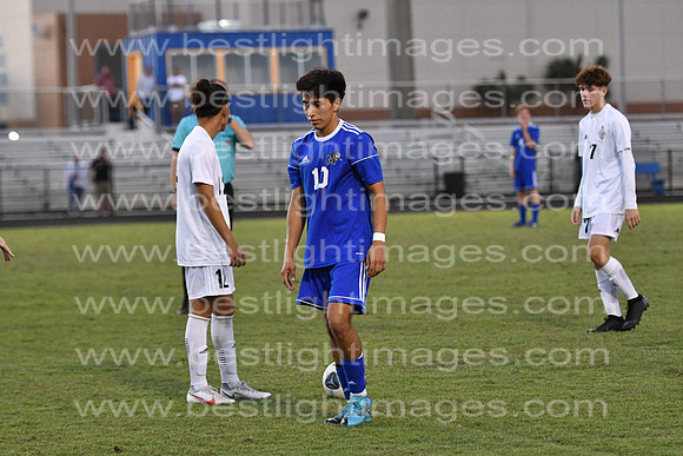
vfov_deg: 8.3
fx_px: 3131
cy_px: 228
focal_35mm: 165
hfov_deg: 12.4
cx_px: 342
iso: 3200
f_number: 3.2
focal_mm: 110
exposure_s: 1/800
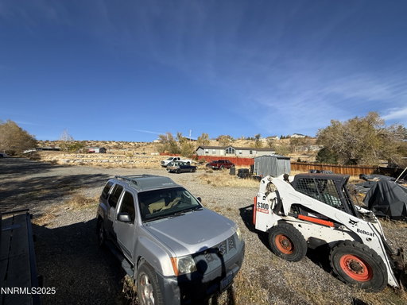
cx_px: 204
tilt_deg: +5.3
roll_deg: +0.3
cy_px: 152
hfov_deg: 102.1
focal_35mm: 14
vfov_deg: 85.7
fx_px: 165
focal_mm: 2.22
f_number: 2.2
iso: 50
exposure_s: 1/2506
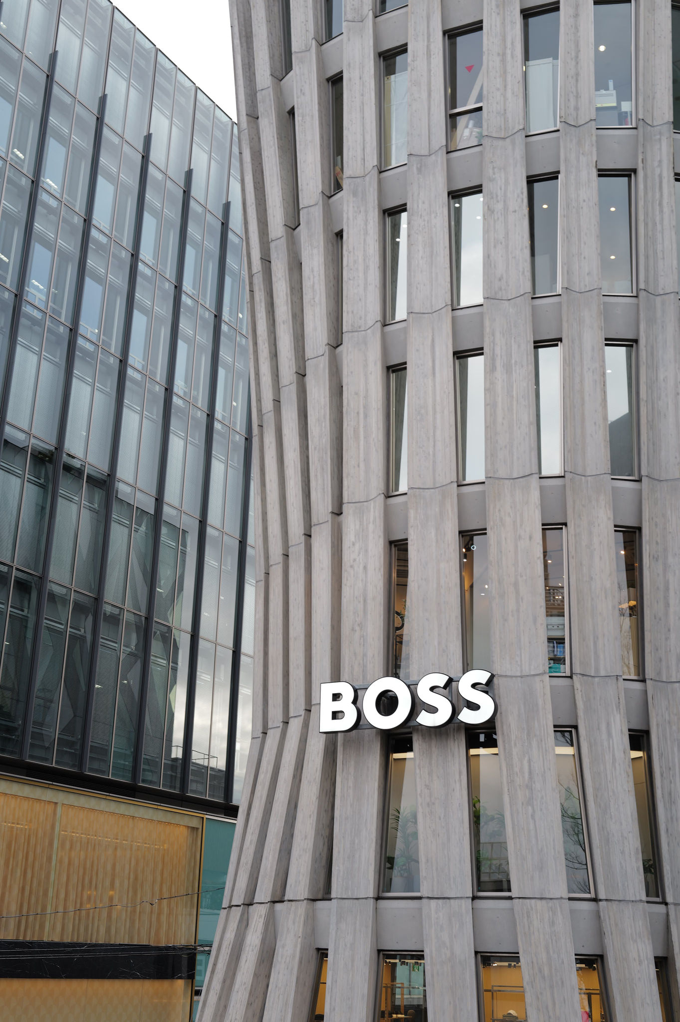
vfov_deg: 45.5
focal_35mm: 43
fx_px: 1220
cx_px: 340
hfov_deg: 31.2
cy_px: 511
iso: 100
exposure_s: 1/125
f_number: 4
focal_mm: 43
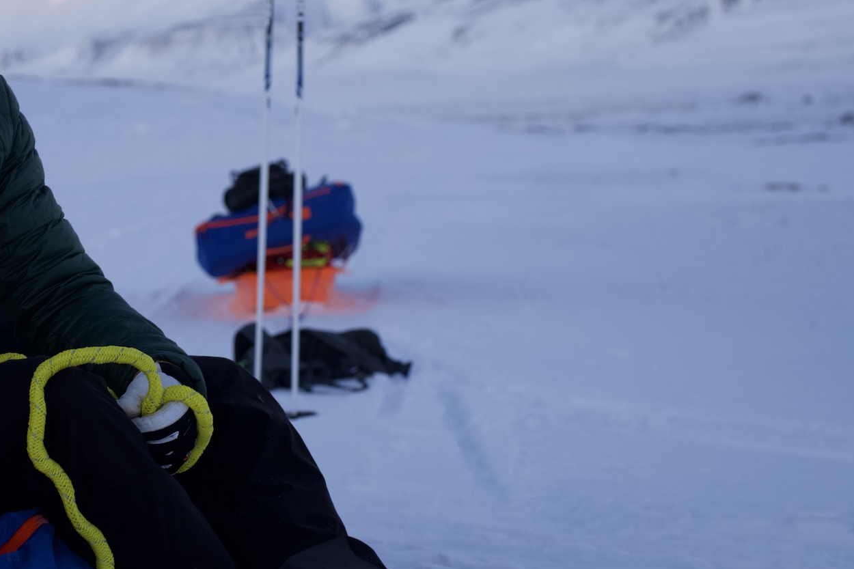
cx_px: 137
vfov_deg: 14.2
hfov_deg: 20.9
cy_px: 212
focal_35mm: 96
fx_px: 2277
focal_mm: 50
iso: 500
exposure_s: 1/400
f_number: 3.5
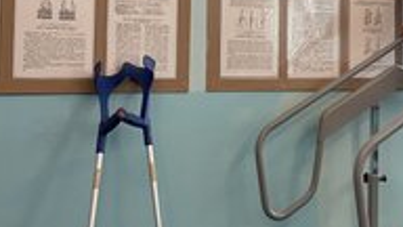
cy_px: 53
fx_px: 630
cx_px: 342
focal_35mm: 59
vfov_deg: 20.2
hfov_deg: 34.0
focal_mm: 4.2
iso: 200
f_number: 1.6
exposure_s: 1/50
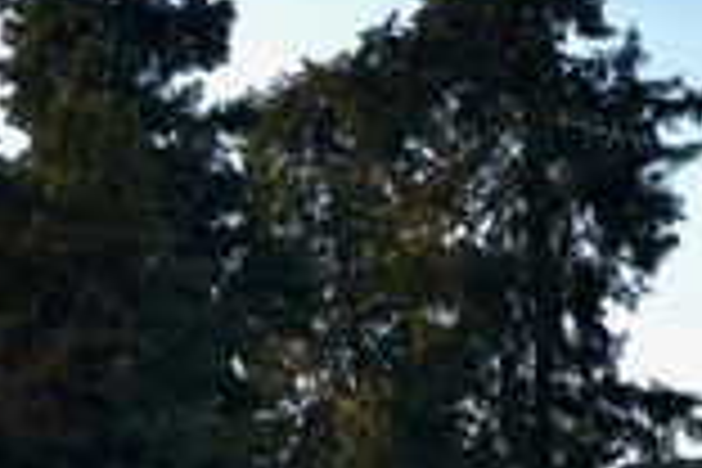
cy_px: 736
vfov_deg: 5.1
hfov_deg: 7.7
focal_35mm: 269
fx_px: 5236
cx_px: 572
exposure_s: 1/125
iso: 100
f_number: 5.6
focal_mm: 35
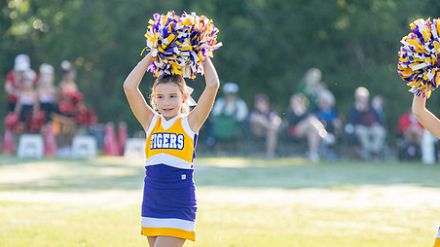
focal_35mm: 272
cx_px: 176
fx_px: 3173
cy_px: 170
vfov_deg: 4.5
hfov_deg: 7.9
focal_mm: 159
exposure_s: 1/2000
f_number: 2.8
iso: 400
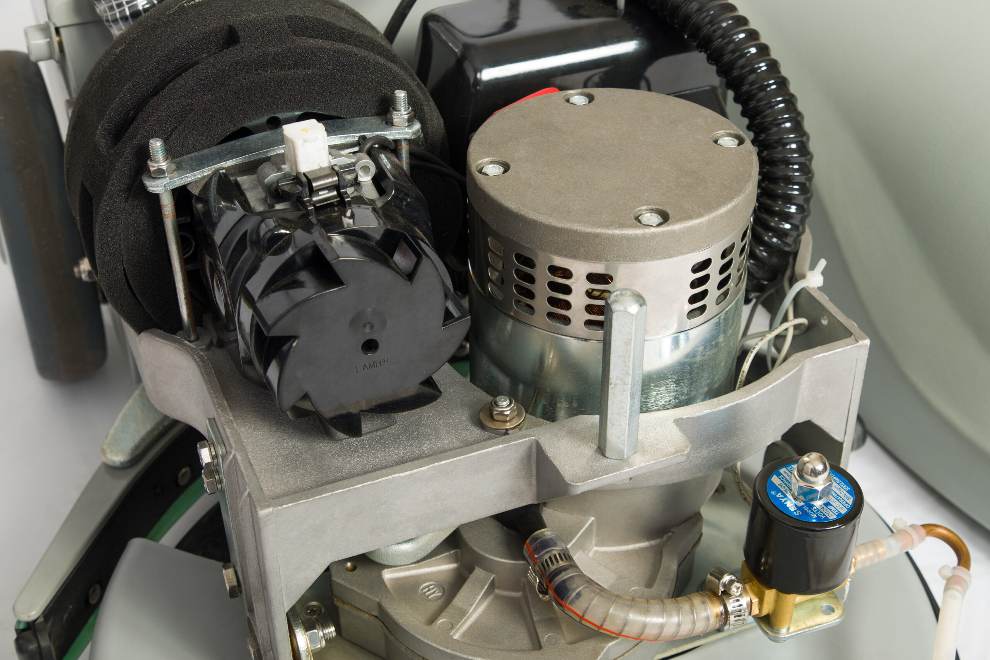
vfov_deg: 27.5
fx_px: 1347
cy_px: 330
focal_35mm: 49
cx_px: 495
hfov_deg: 40.3
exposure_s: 1/125
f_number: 8
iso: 200
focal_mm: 32.6
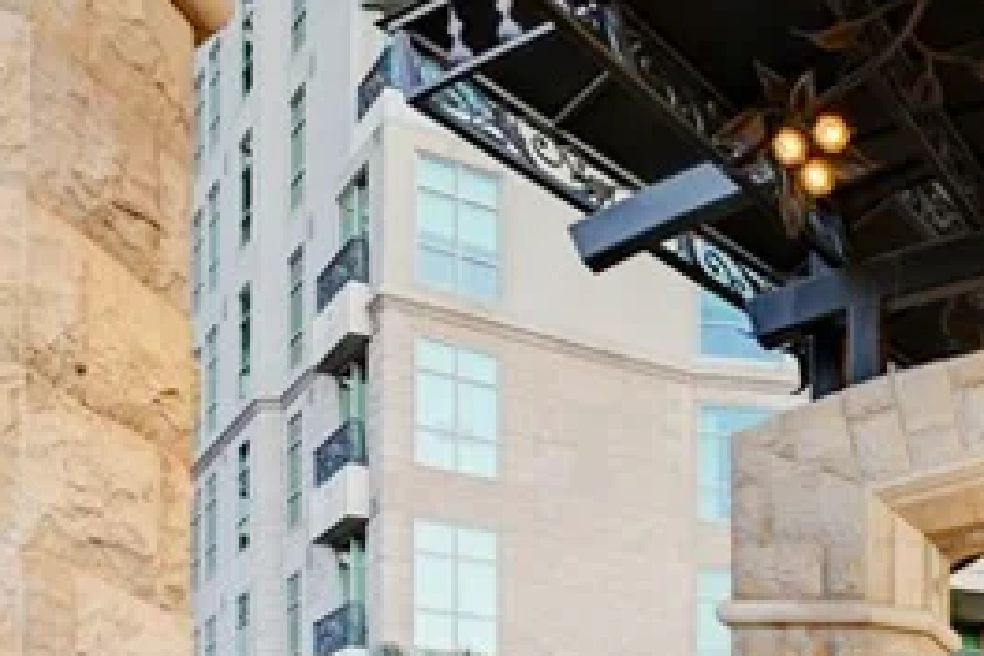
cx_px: 1278
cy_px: 984
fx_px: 1695
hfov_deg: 27.2
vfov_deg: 19.2
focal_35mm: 62
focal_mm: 16
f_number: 7.1
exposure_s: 1/8
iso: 250
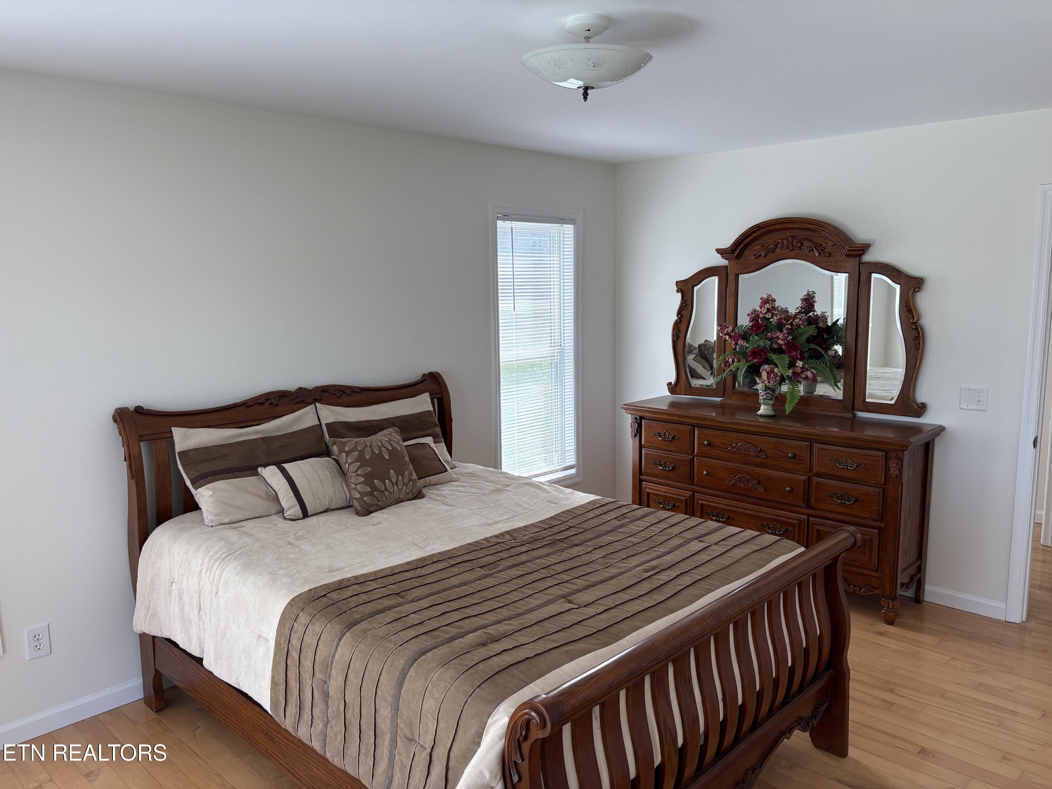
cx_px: 526
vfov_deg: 53.1
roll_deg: +1.1
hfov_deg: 67.3
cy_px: 394
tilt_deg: -8.6
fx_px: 790
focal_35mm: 26
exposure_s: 1/278
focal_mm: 5.96
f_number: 1.6
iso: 64
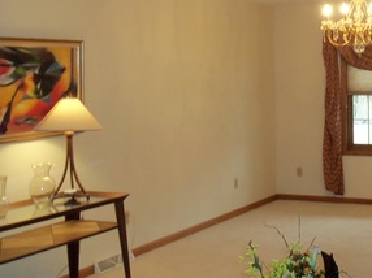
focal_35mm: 65
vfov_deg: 22.4
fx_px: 698
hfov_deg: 29.2
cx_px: 299
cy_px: 77
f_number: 3.4
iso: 125
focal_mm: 5.2
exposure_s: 1/30
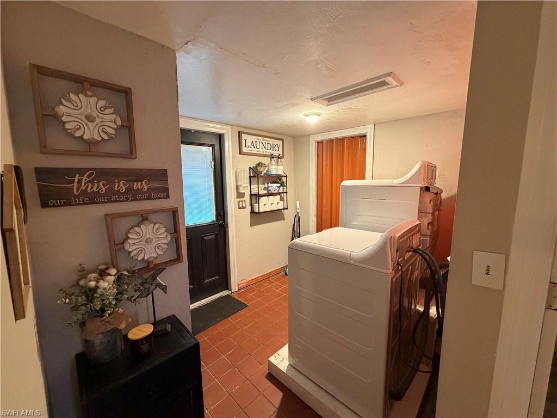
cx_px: 278
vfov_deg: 85.7
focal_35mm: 14
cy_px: 209
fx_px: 225
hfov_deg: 102.1
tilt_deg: -8.3
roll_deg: +0.6
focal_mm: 2.22
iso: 500
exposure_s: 1/60
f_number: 2.2
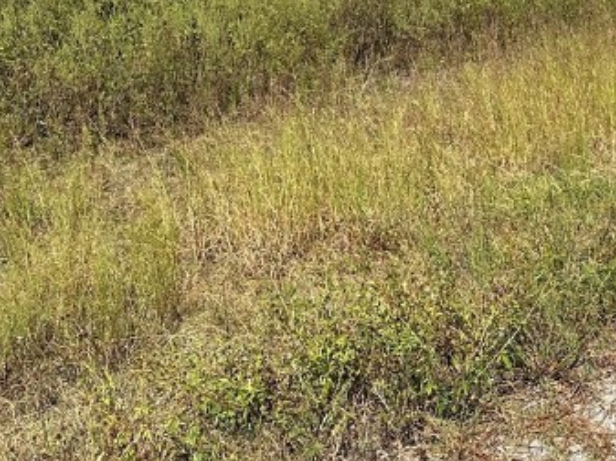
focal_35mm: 73
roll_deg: -0.1
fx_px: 1298
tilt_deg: +3.9
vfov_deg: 18.1
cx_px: 431
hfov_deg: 26.5
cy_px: -212
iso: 80
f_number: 1.78
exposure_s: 1/4184
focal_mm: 6.86
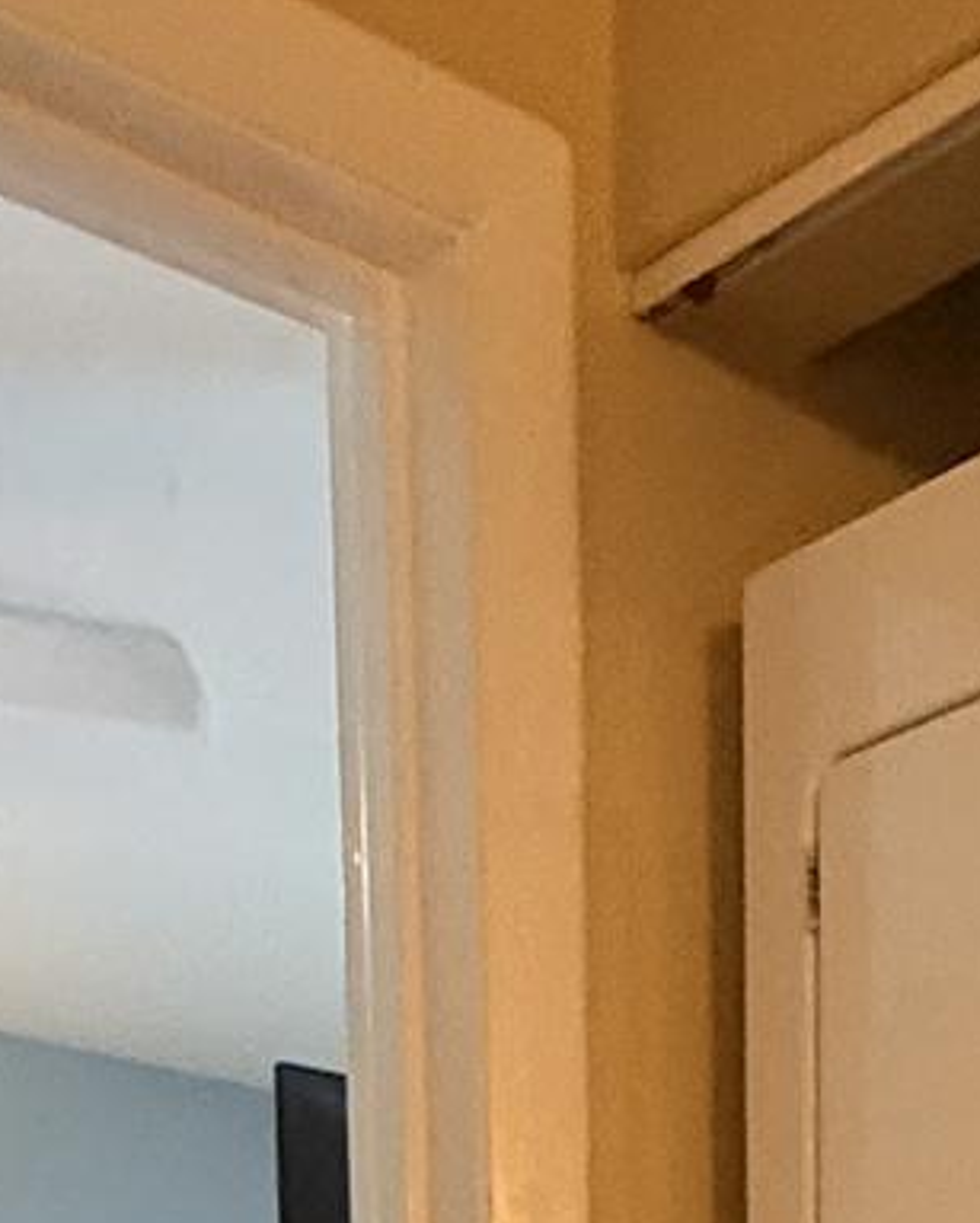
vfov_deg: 18.6
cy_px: 2258
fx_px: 2788
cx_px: 929
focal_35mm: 77
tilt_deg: -8.0
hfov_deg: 19.5
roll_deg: -0.4
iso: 500
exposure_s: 1/60
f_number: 2.2
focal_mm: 2.22
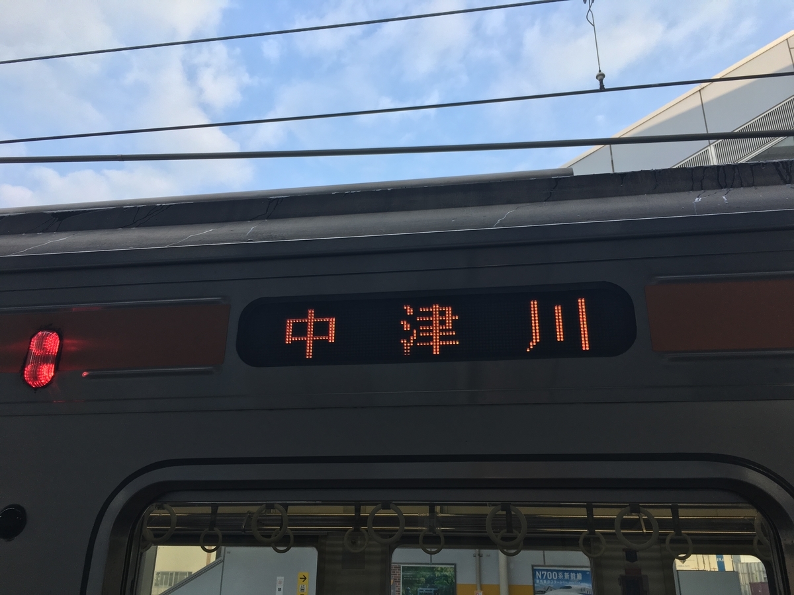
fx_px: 665
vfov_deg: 48.2
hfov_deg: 61.7
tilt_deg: +21.5
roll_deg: -3.9
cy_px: 298
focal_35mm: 29
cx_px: 397
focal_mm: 4.15
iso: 25
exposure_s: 1/574
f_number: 2.2
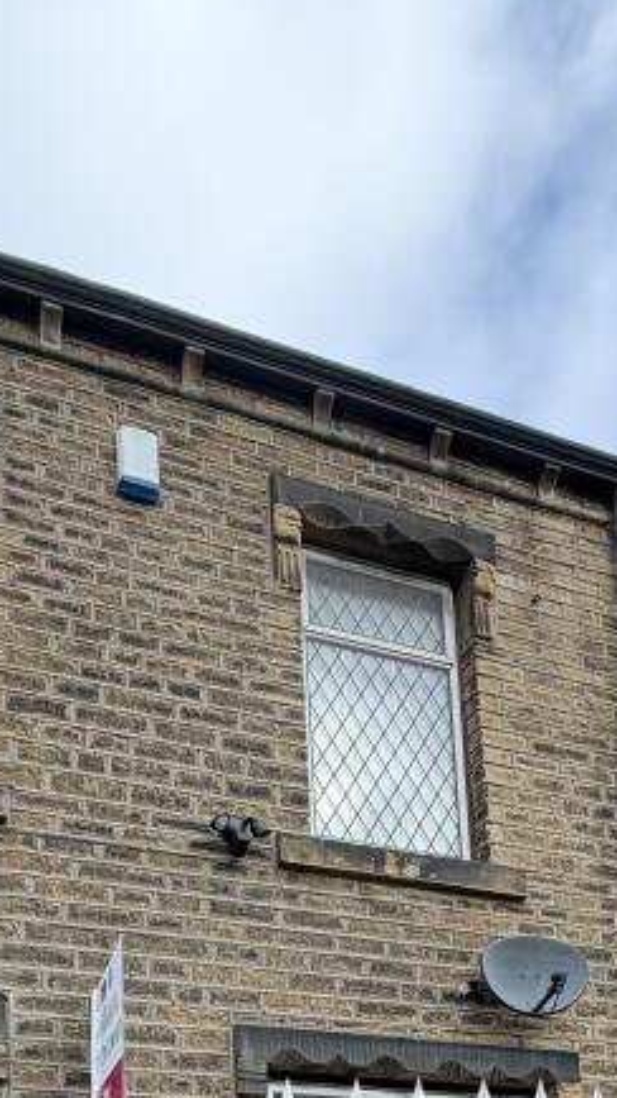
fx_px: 1047
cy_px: 1265
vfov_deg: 41.3
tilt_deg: +7.0
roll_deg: +2.1
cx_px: 225
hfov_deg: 32.6
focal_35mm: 36
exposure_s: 1/502
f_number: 2.2
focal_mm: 2.22
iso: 50
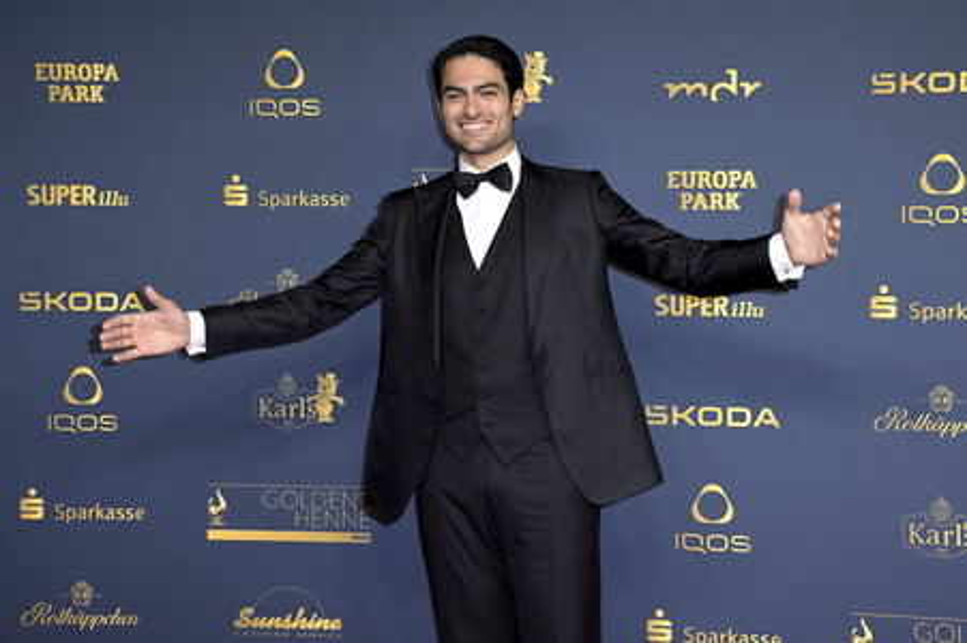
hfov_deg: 39.6
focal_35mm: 50
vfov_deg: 27.0
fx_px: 1342
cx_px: 484
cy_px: 322
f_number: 5.6
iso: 640
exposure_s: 1/200
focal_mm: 50
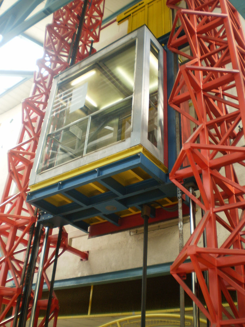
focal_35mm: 36
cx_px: 122
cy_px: 164
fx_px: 340
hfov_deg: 39.7
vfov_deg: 51.3
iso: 64
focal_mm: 6.3
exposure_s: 1/50
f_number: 3.1
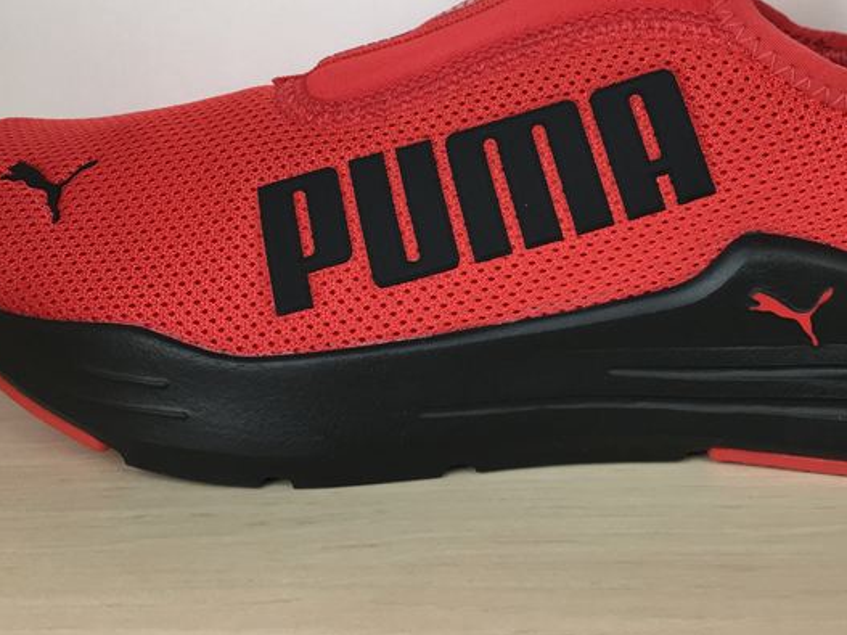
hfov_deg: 42.6
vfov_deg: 32.3
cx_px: 540
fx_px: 1076
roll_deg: +0.8
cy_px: 172
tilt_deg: -10.9
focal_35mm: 44
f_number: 2.2
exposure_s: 1/120
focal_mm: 4.15
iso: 40
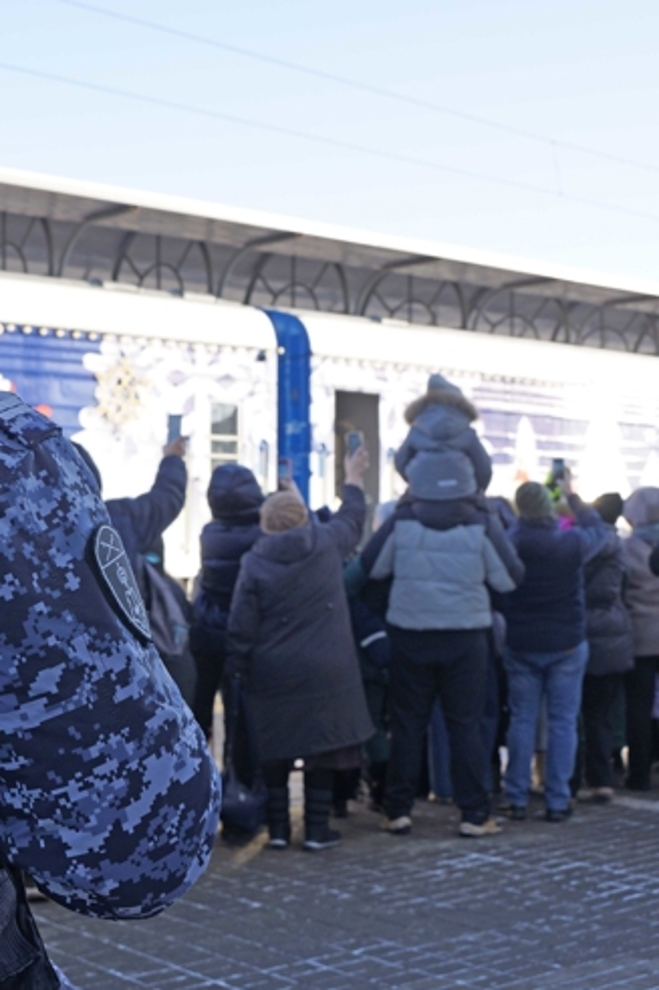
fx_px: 1511
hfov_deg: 24.2
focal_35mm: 55
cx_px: 127
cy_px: 502
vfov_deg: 36.3
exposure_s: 1/125
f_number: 5.6
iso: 100
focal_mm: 24
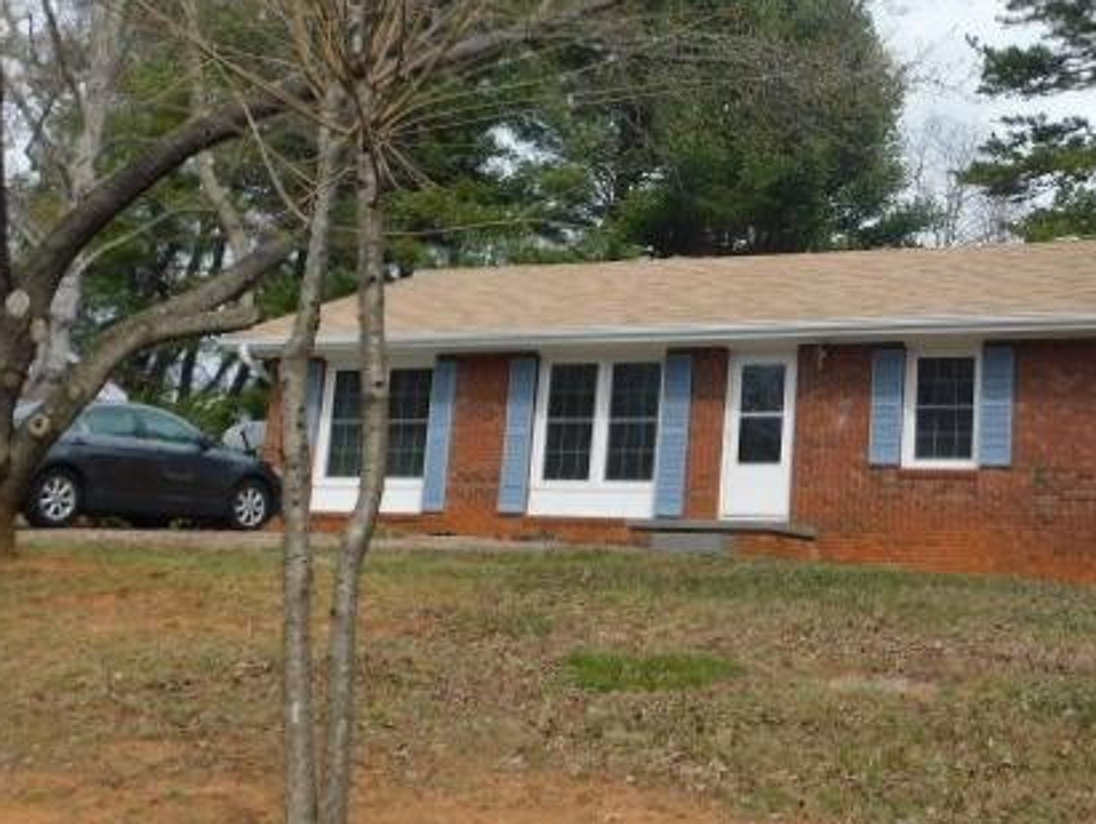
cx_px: 840
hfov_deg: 33.5
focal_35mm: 56
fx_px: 1775
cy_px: 189
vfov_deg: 25.8
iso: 125
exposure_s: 1/800
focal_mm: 6.3
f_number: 3.5
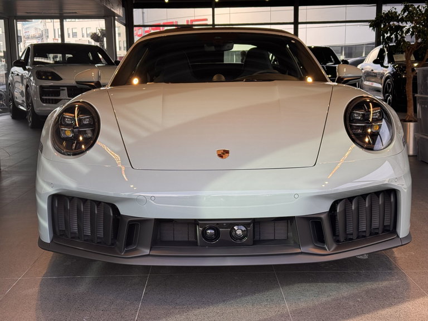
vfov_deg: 30.3
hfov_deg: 39.7
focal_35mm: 48
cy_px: 160
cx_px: 214
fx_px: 593
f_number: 1.78
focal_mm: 6.76
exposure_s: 1/414
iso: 64
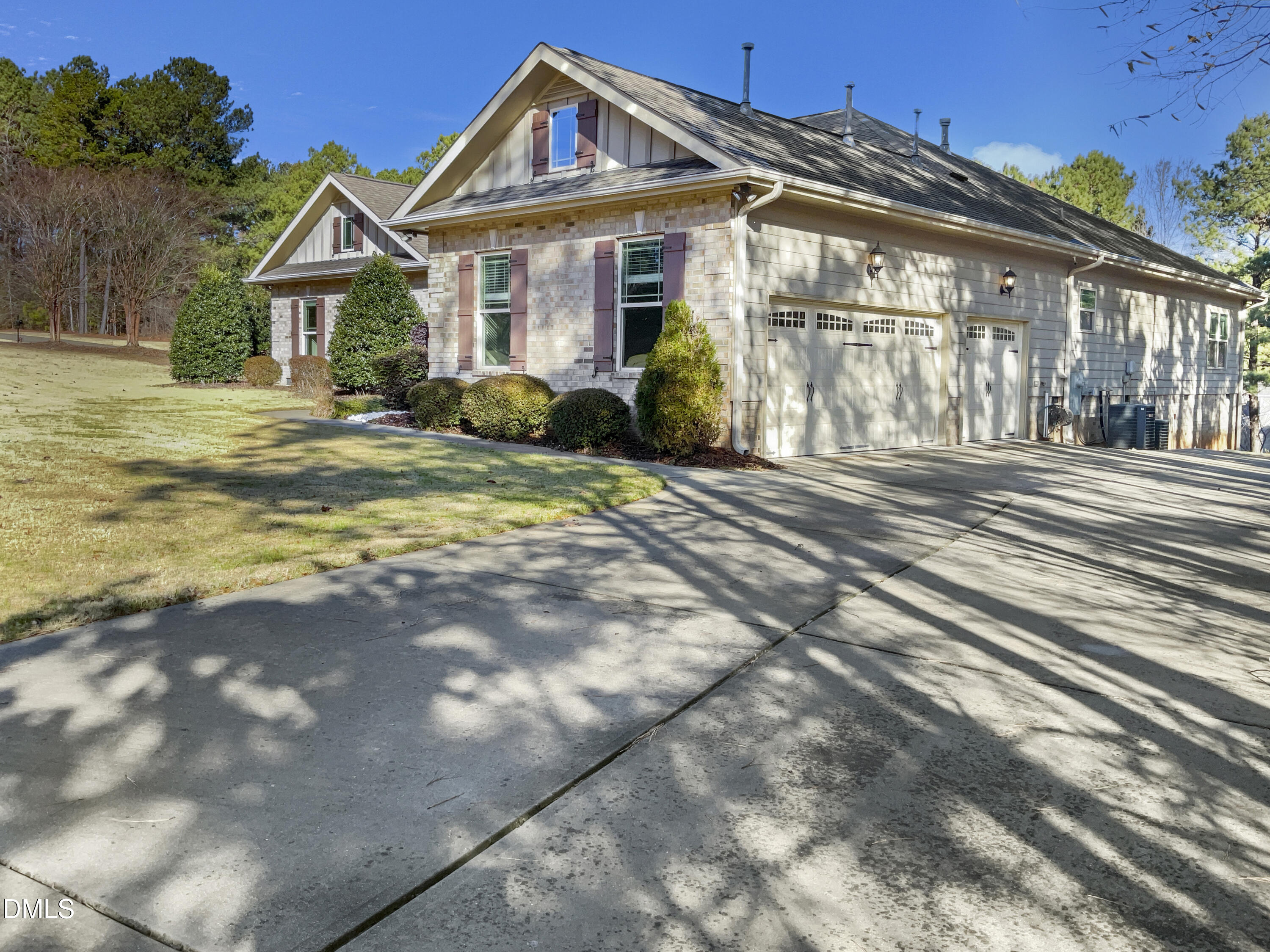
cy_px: 476
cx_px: 635
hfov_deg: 61.7
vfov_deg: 48.2
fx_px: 1064
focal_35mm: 29
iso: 16
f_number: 1.8
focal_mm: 3
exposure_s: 1/230
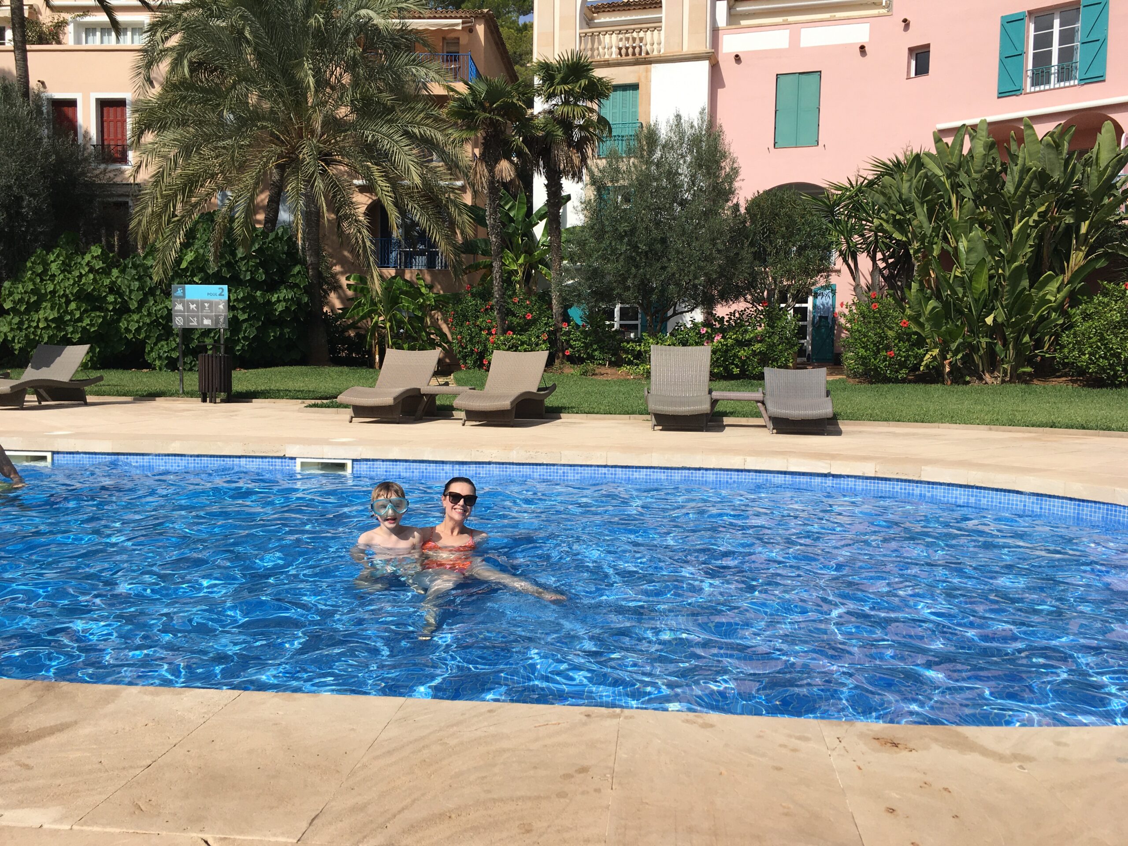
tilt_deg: -4.1
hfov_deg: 61.7
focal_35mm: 29
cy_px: 423
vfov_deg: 48.2
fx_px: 945
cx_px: 564
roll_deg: -1.3
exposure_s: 1/2564
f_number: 2.2
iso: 25
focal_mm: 4.15
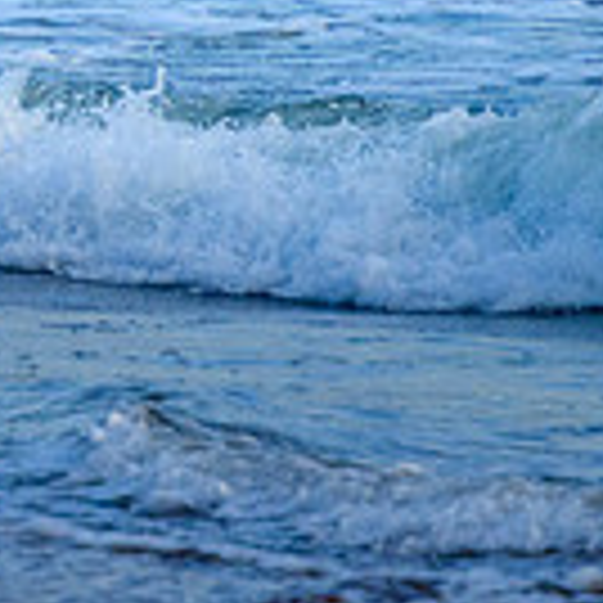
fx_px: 39751
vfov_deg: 0.9
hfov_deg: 0.9
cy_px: -266
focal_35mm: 2017
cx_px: -631
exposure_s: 1/1600
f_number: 5.6
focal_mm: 400
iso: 1000
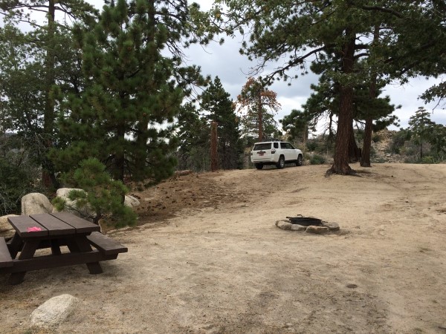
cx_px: 223
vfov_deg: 48.2
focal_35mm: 29
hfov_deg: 61.7
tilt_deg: -1.4
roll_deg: -1.8
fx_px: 374
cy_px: 167
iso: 32
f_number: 2.2
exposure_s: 1/1053
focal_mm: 4.15
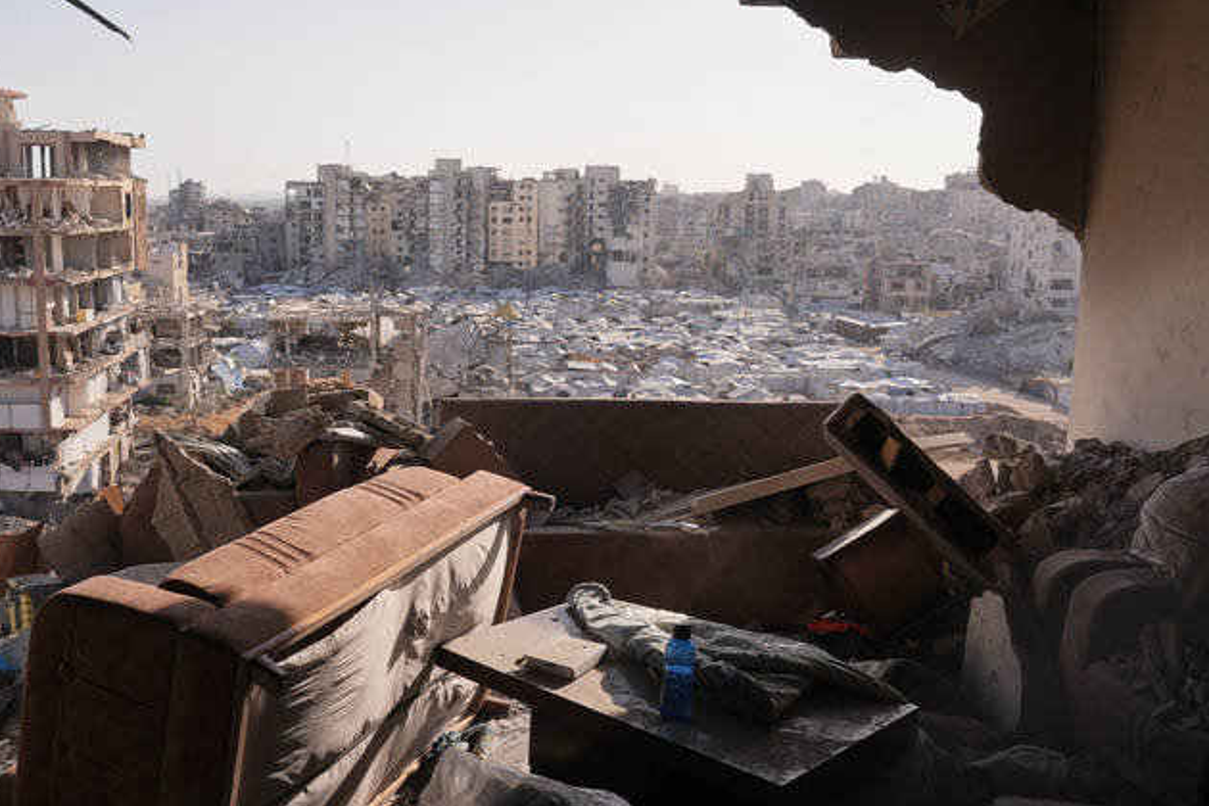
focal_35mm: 39
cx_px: 476
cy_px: 418
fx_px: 1310
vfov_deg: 34.2
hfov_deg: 49.2
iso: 125
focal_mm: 24
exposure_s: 1/400
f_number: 5.6
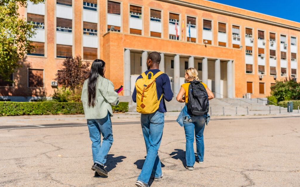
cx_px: 149
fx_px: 294
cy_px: 99
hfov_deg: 54.0
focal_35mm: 36
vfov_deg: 35.3
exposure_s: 1/3200
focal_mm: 35
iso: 100
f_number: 2.5
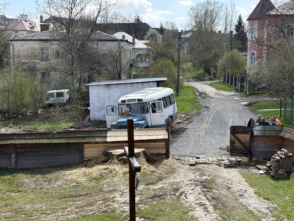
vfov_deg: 28.0
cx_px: 147
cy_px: 110
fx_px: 442
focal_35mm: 52
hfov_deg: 36.8
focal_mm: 5.96
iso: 50
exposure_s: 1/1484
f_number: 1.6
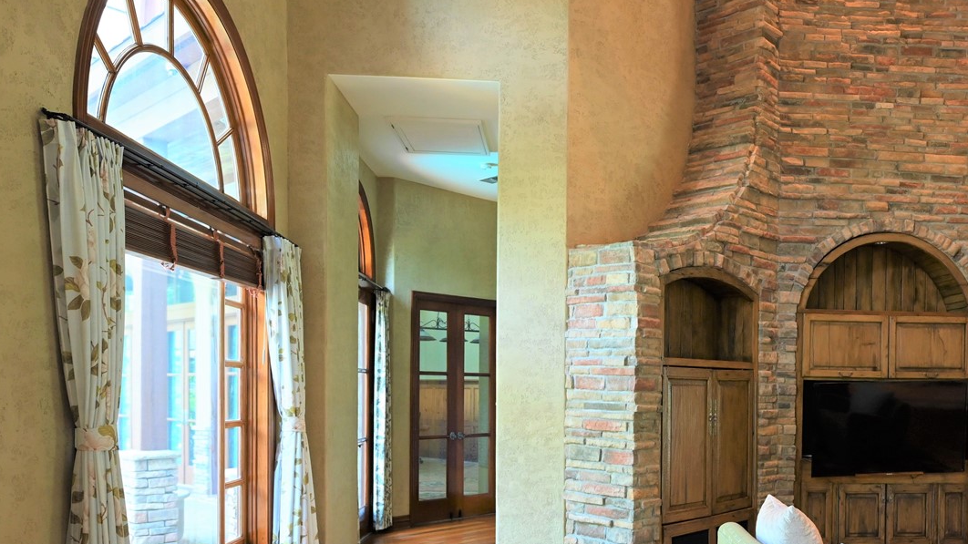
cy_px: 400
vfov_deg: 38.1
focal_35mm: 30
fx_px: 770
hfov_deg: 63.0
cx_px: 632
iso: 640
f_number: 4
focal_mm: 14
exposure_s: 1/60
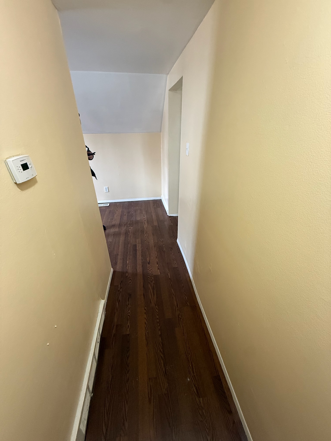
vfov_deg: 102.1
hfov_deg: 85.7
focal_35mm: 14
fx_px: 178
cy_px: 220
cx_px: 166
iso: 400
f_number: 2.2
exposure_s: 1/60
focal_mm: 2.22
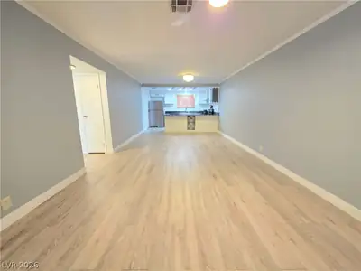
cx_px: 180
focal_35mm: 13
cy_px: 136
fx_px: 136
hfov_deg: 106.2
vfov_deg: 89.9
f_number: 1.9
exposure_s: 1/60.2
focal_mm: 2.2
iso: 320
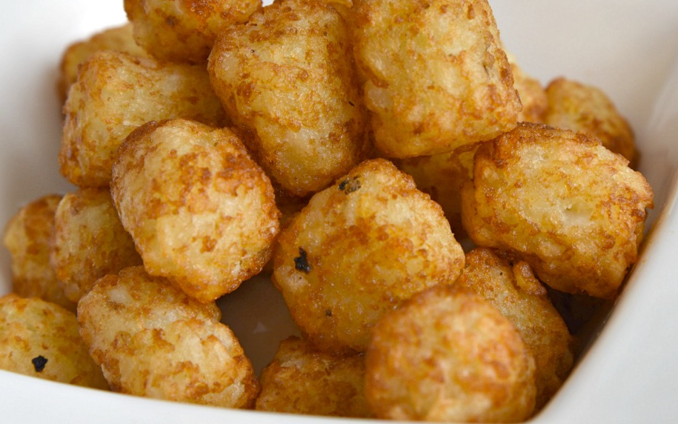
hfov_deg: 14.7
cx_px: 358
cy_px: 144
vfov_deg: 9.2
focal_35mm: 142
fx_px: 2624
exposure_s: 1/60
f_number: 8
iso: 250
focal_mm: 85
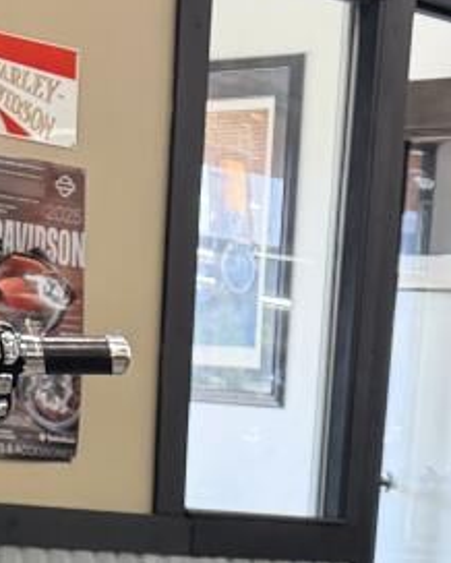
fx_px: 2150
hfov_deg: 11.9
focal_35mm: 129
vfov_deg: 12.2
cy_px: 1300
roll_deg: -6.7
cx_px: 359
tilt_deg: -19.9
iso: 160
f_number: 1.78
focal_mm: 6.76
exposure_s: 1/60
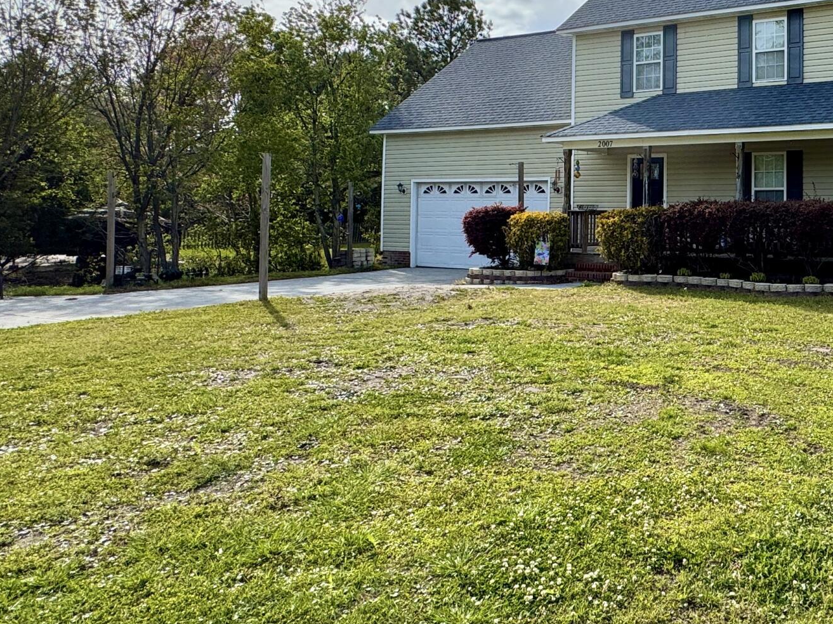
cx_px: 726
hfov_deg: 51.2
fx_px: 770
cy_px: 174
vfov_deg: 43.1
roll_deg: +0.1
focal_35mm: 32
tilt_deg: +2.3
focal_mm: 2.22
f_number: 2.2
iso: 50
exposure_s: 1/1346
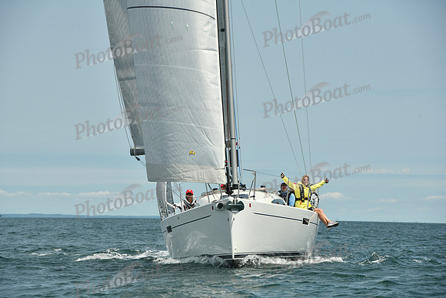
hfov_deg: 10.3
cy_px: 149
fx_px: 2478
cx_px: 223
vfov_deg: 6.9
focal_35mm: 200
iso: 320
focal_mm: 200
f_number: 10
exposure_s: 1/1250
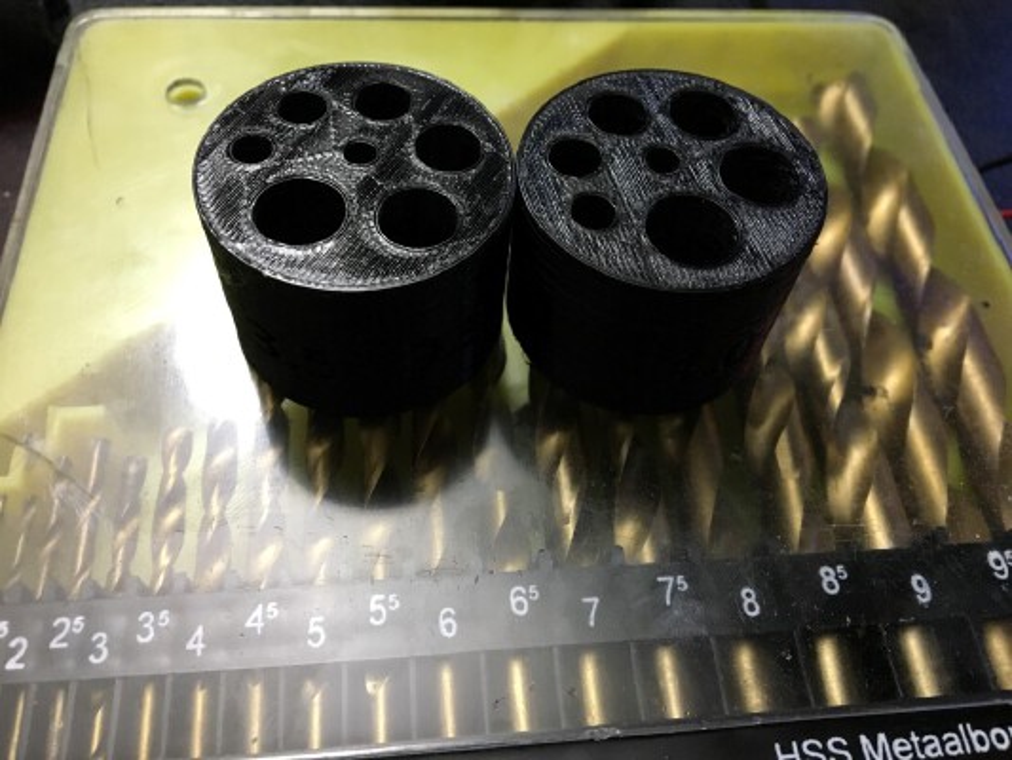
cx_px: 506
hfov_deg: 61.6
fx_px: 848
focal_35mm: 29
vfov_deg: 48.2
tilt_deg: -55.7
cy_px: 380
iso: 200
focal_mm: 4.15
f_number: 2.2
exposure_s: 1/24
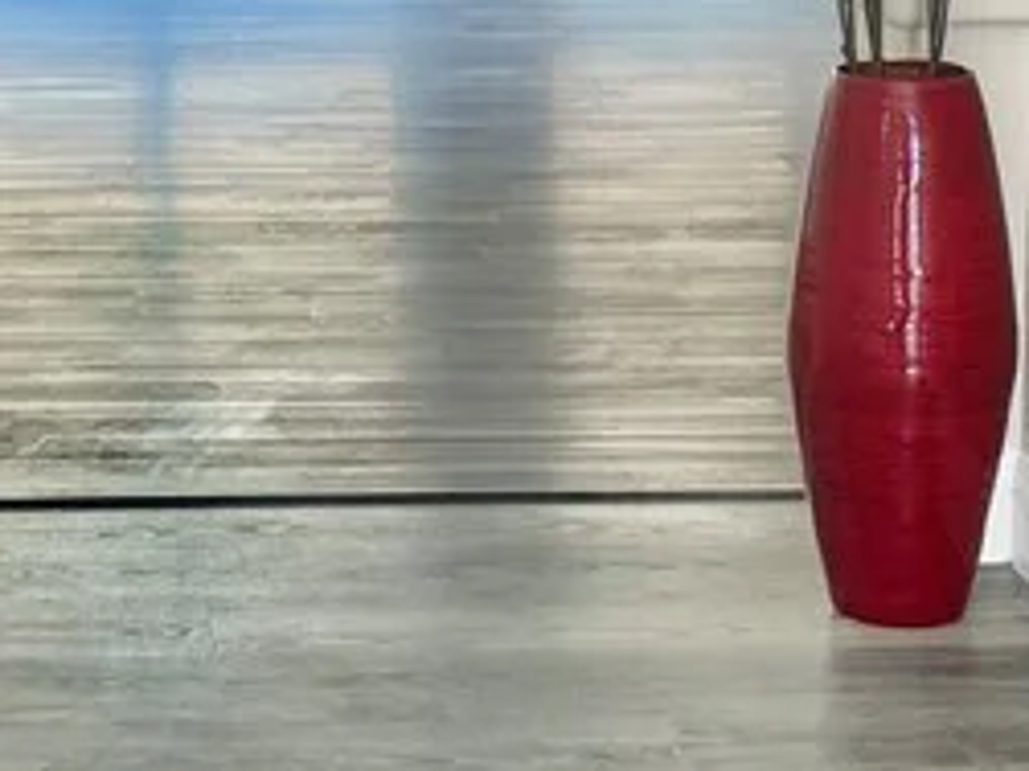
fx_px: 3031
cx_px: 94
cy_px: -53
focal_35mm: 102
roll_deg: +0.8
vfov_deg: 14.2
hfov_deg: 18.9
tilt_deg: -8.7
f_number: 1.6
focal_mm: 5.1
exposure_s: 1/120
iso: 64
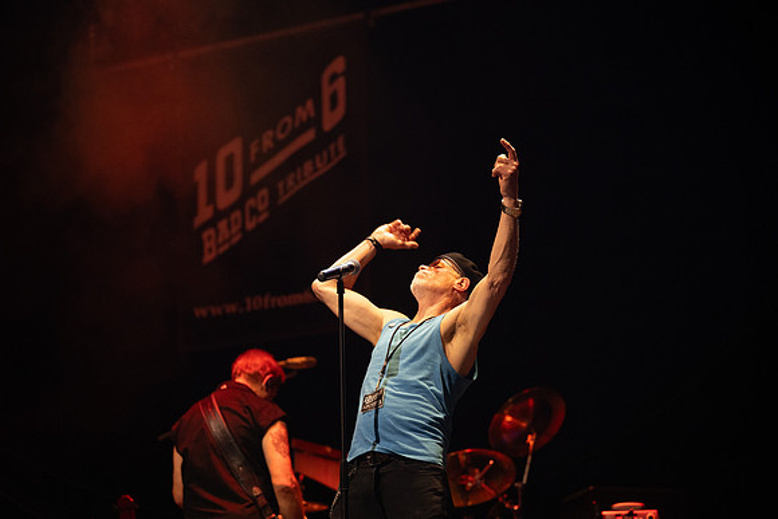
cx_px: 389
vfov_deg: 13.4
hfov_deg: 20.0
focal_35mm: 102
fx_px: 2205
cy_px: 260
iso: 3200
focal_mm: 102
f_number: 2.8
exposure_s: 1/320
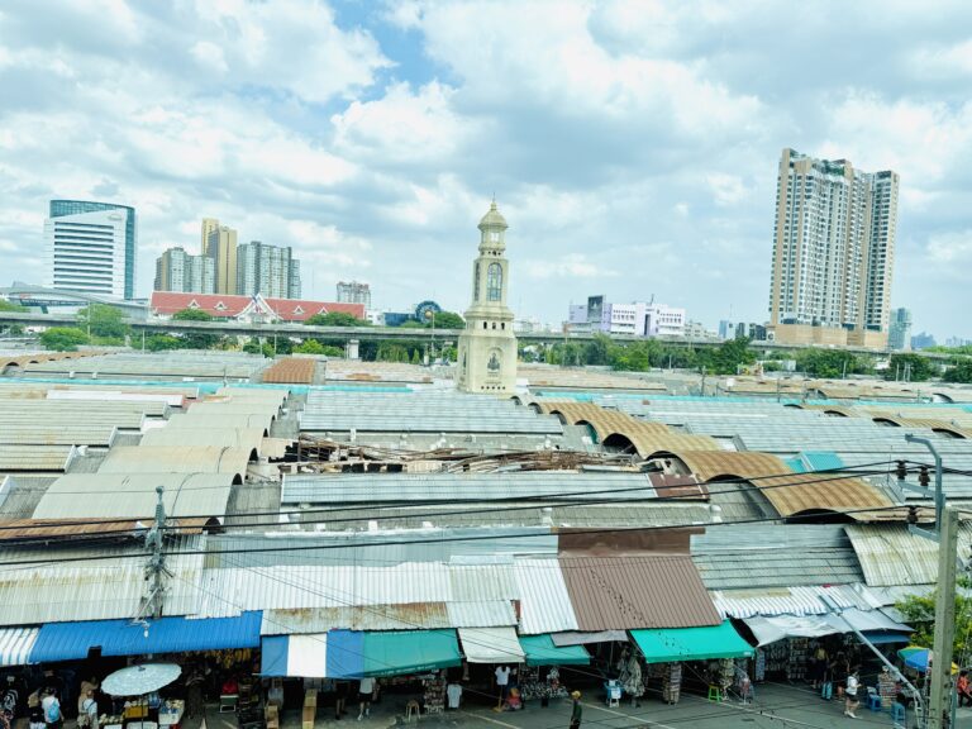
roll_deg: -3.3
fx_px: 674
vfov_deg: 56.8
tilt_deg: -3.0
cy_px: 364
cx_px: 486
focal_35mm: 24
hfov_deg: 71.6
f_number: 1.78
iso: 80
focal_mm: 6.76
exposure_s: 1/3759
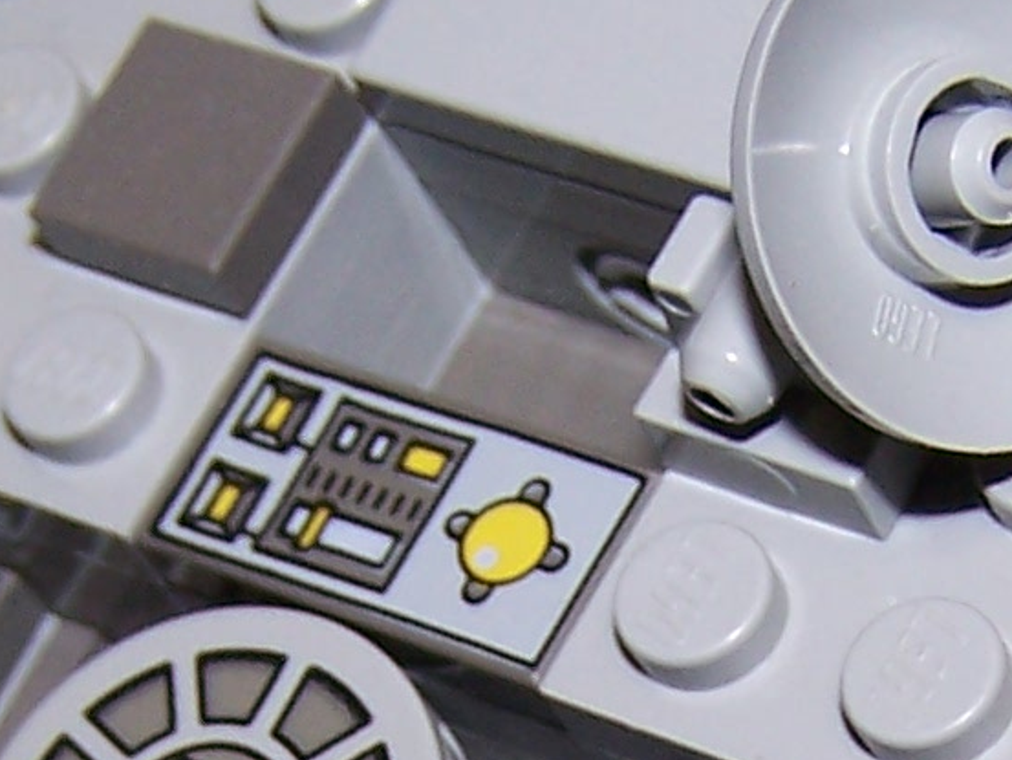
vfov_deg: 8.2
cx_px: 765
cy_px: 1236
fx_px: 5176
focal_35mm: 177
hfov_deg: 11.1
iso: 80
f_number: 2.8
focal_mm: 6.3
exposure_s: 1/60
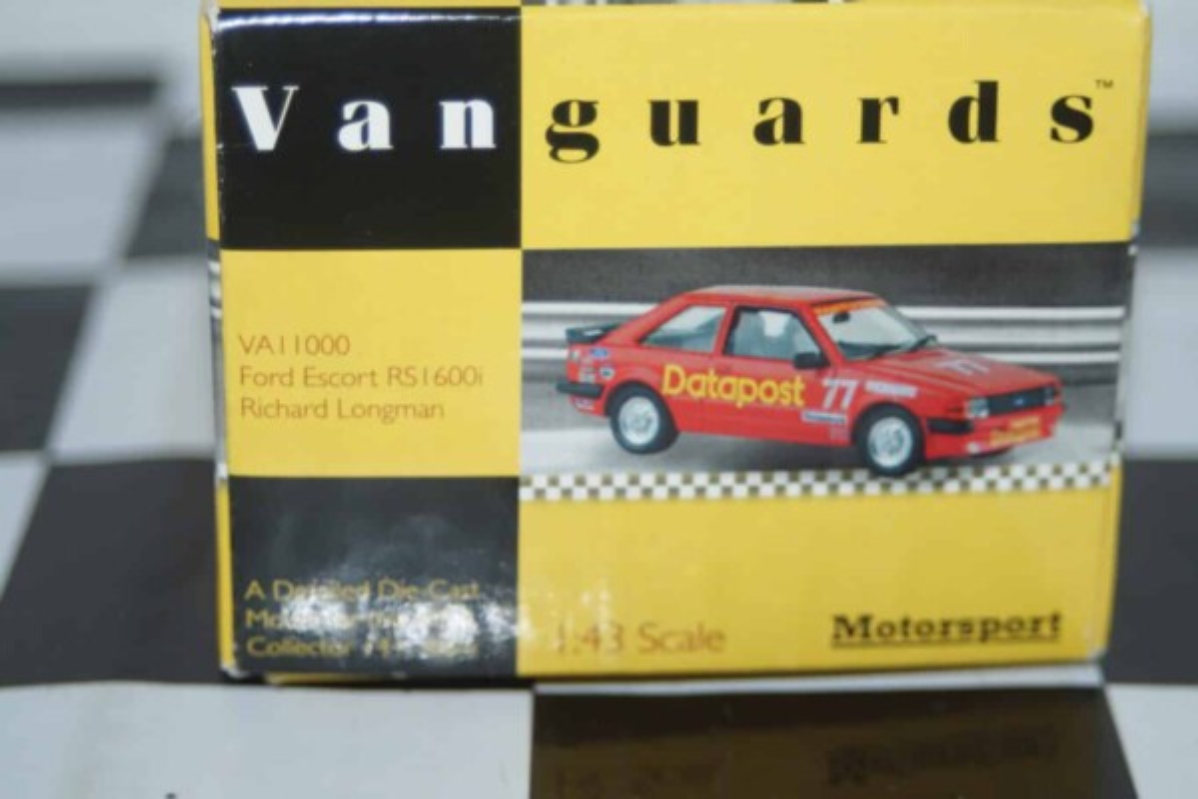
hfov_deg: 19.5
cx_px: 599
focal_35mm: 105
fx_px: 3494
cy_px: 400
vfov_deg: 13.0
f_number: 5.6
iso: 250
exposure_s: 1/60
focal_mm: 70
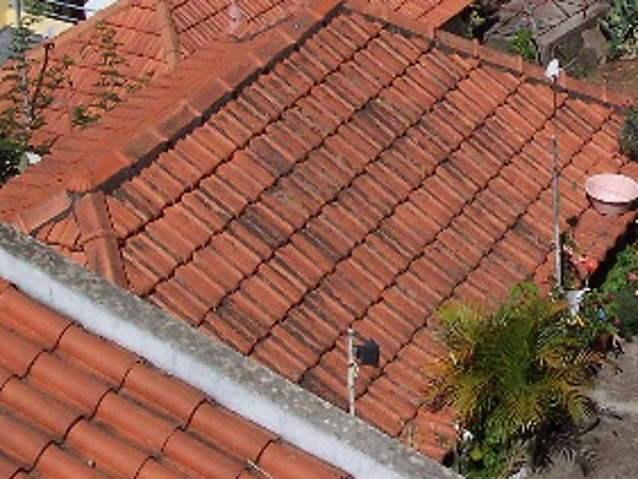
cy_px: -75
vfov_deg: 13.4
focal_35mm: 108
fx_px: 1991
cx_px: 699
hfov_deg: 17.6
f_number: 4.8
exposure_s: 1/1000
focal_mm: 8
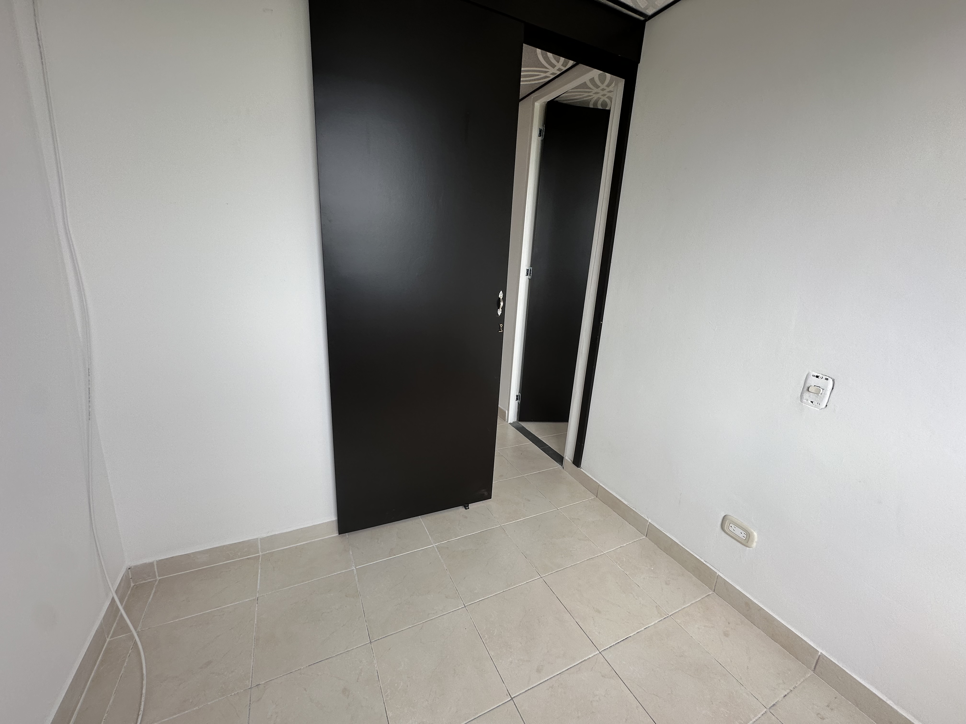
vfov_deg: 85.7
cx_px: 483
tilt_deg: -14.6
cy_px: 362
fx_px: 391
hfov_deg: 102.1
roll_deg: -3.9
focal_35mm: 14
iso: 40
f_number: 2.2
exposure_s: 1/99
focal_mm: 2.22
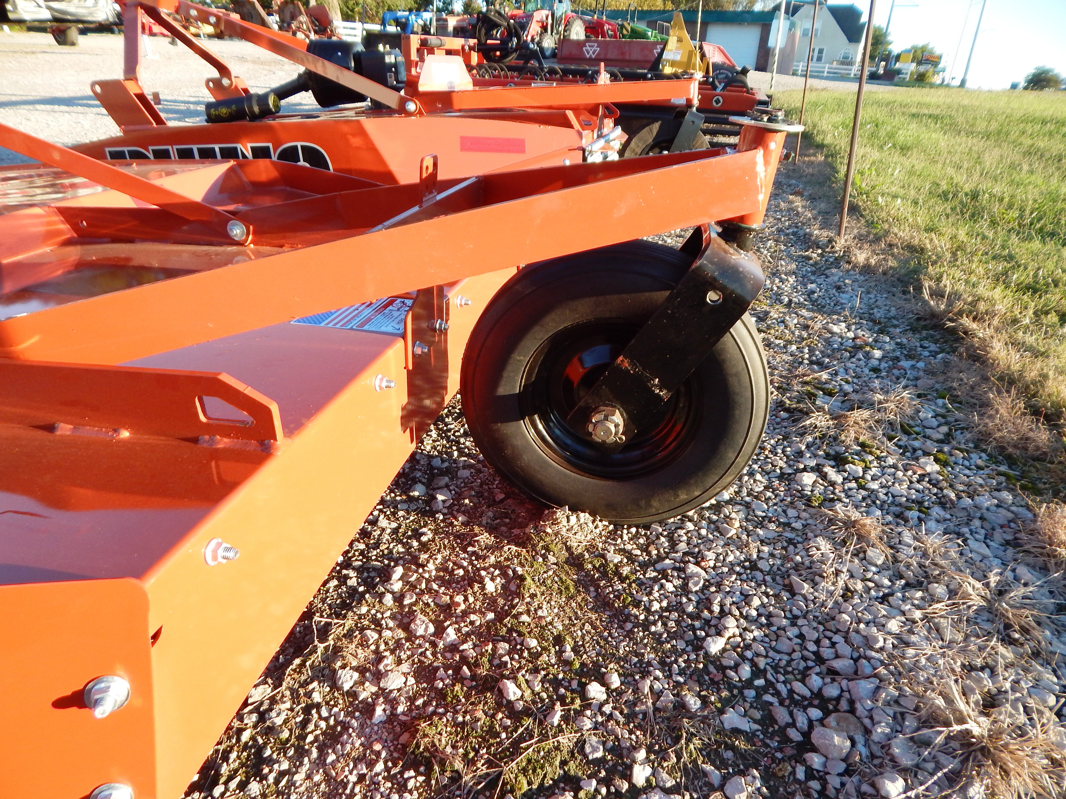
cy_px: 400
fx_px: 677
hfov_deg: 76.4
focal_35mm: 22
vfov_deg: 61.1
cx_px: 533
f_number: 3
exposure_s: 1/320
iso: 125
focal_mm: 4
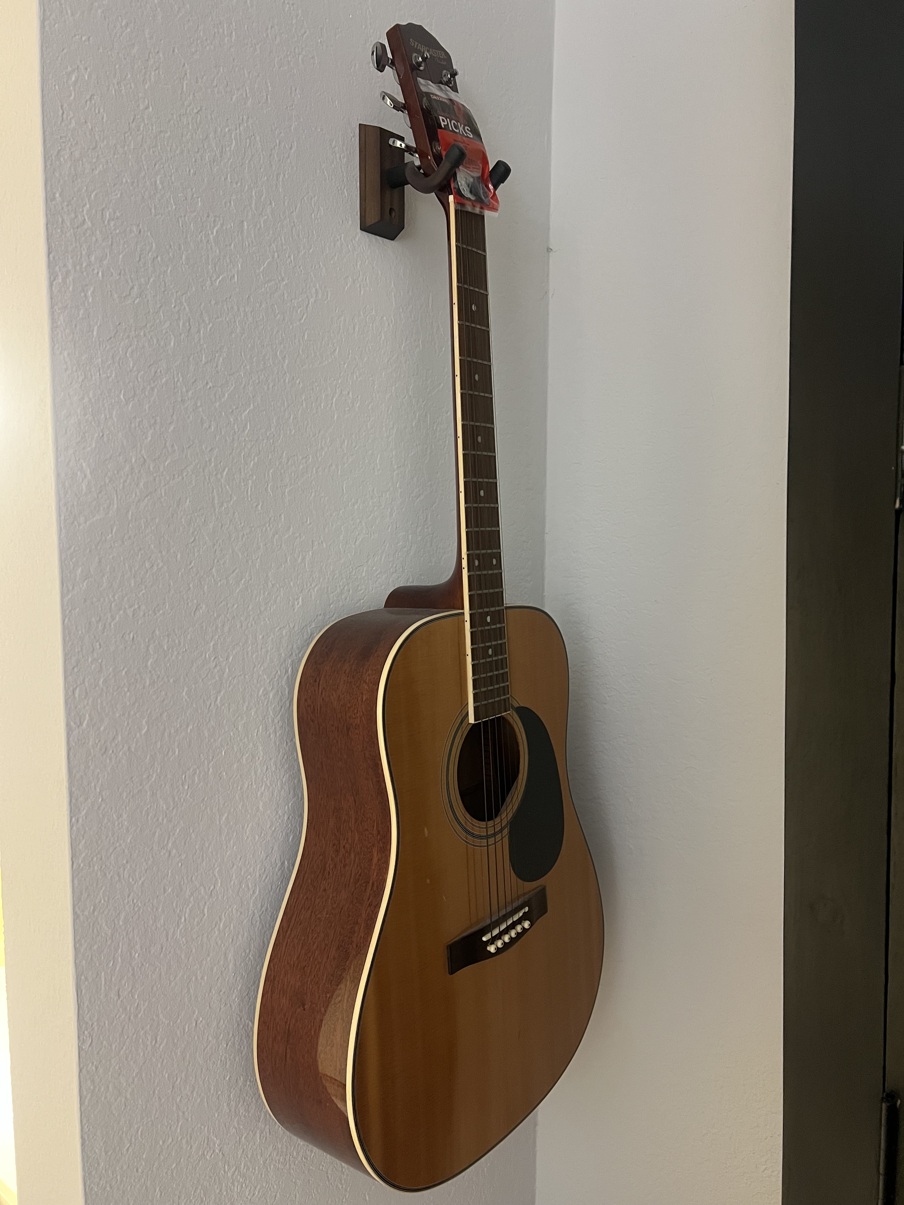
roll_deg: +0.3
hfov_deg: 53.1
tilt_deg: -5.0
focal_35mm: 26
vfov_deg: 67.3
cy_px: 602
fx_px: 905
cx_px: 452
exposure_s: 1/60
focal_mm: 5.7
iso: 500
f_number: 1.5
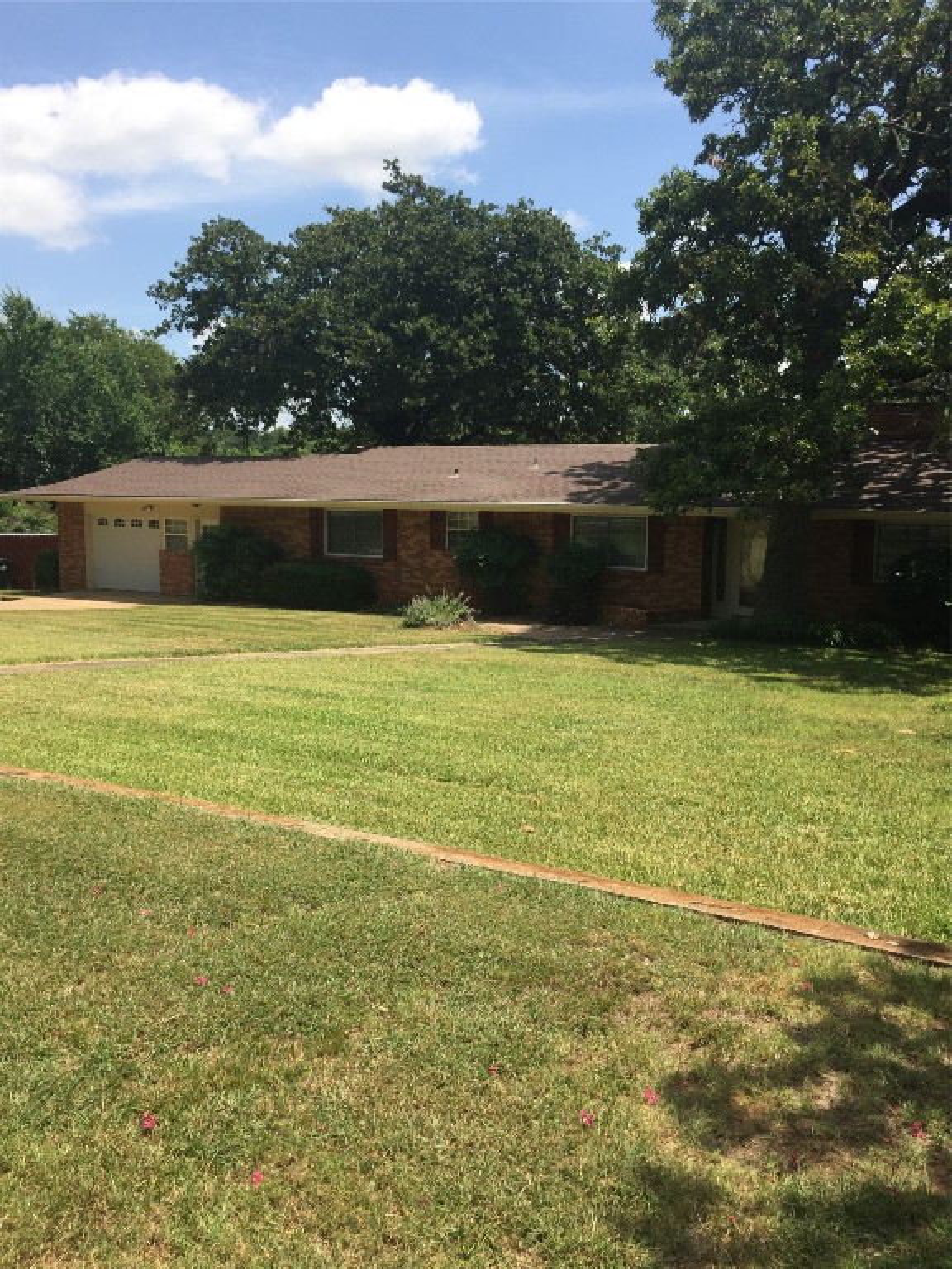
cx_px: 476
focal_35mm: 29
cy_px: 634
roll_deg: -0.3
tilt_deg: -9.7
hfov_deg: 48.2
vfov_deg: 61.7
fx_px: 1063
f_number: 2.2
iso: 32
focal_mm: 4.15
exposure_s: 1/1647
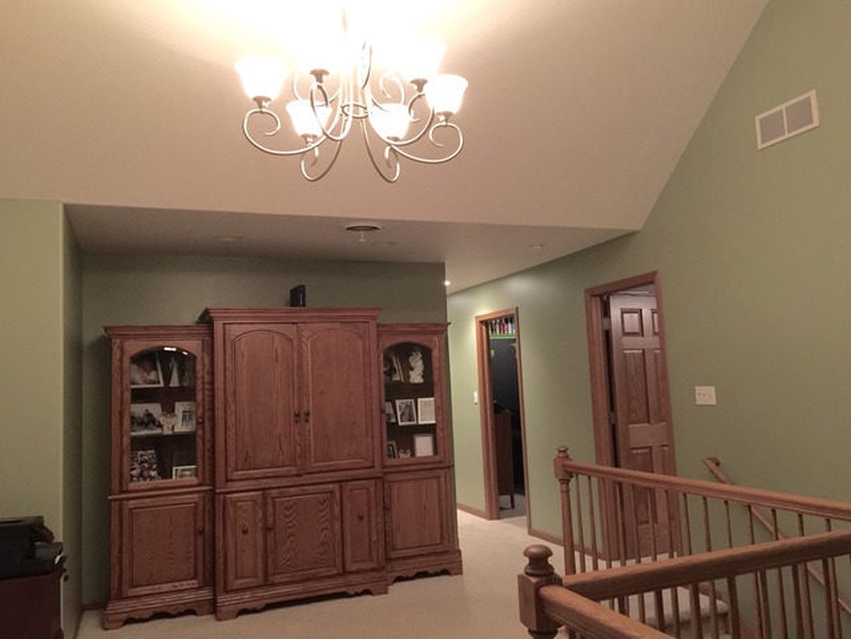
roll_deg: +1.8
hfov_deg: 61.7
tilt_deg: +5.4
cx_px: 426
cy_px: 320
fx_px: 713
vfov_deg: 48.2
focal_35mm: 29
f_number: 2.2
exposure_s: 1/10
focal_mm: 4.15
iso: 125
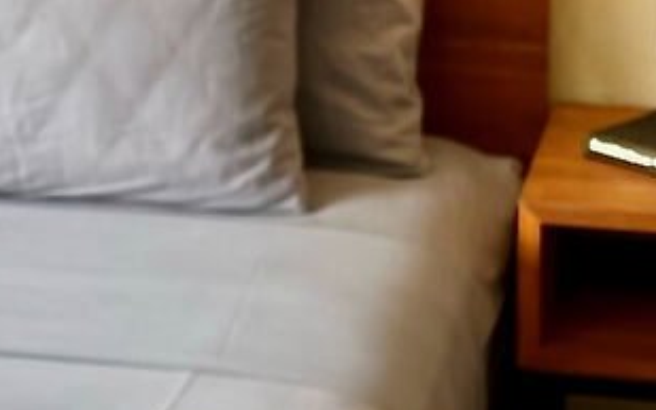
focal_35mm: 107
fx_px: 1913
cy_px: 0
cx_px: -208
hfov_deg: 18.1
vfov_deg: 12.1
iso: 50
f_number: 1.6
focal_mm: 5.1
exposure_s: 1/122
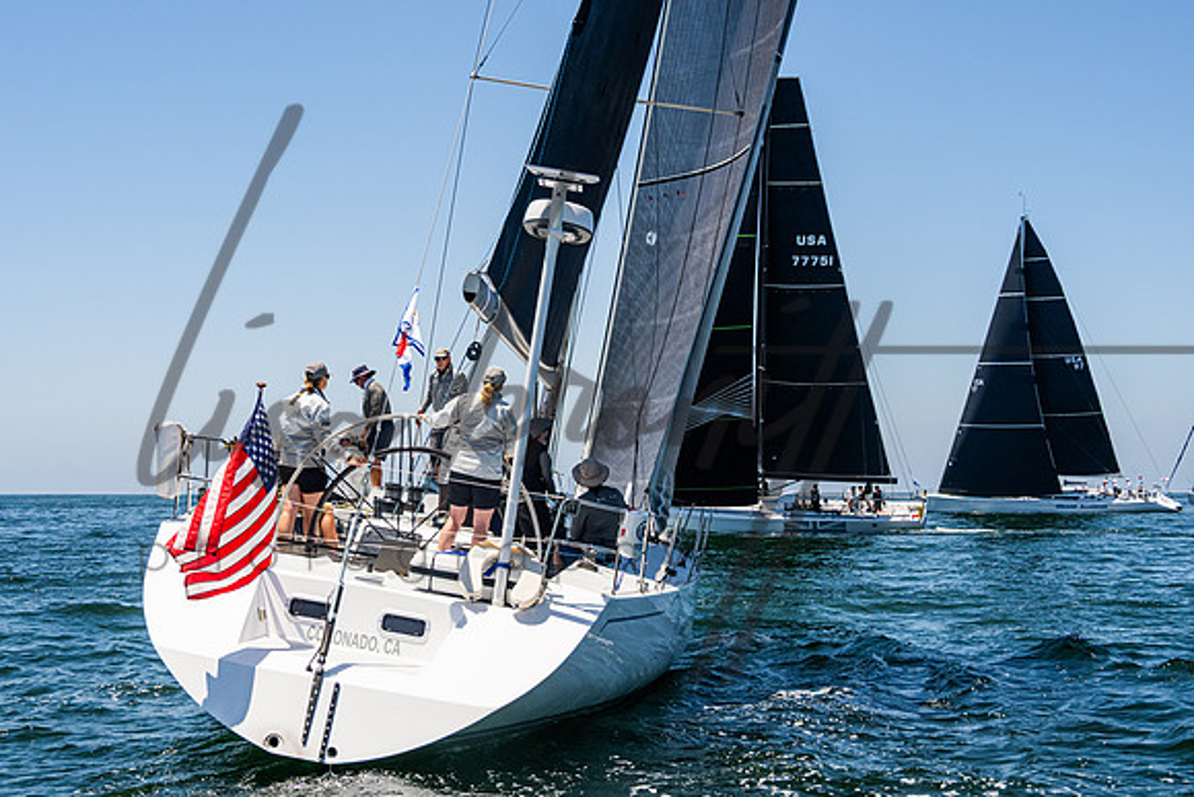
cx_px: 477
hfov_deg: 37.3
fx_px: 1762
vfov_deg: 25.5
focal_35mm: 53
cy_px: 415
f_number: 8
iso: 500
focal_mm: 41
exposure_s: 1/2500
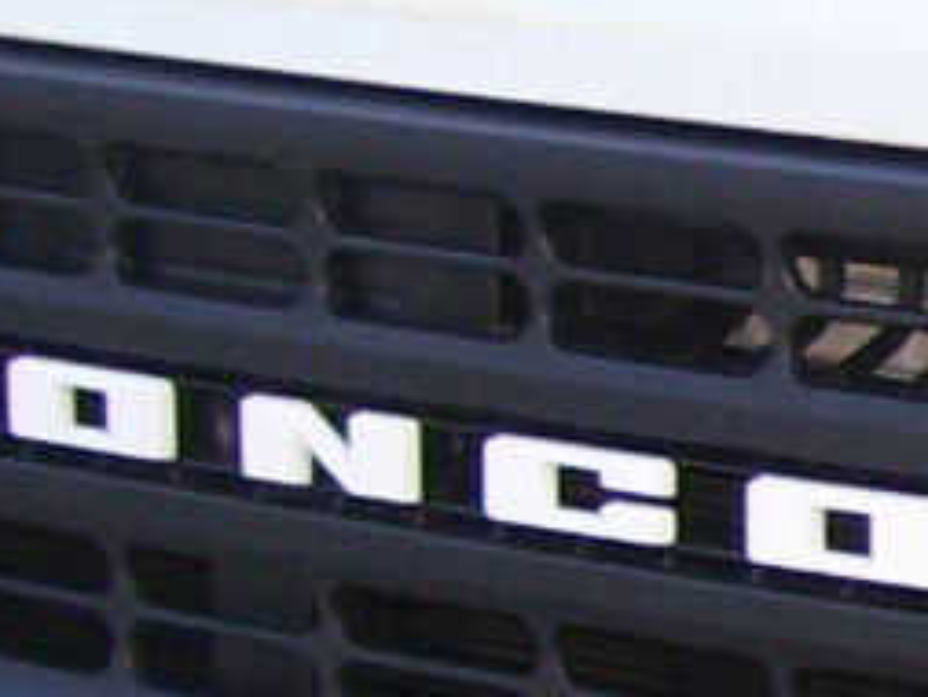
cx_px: 2087
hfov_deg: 7.7
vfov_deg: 6.1
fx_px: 6491
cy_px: 686
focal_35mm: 242
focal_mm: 6
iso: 125
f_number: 2.7
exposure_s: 1/60
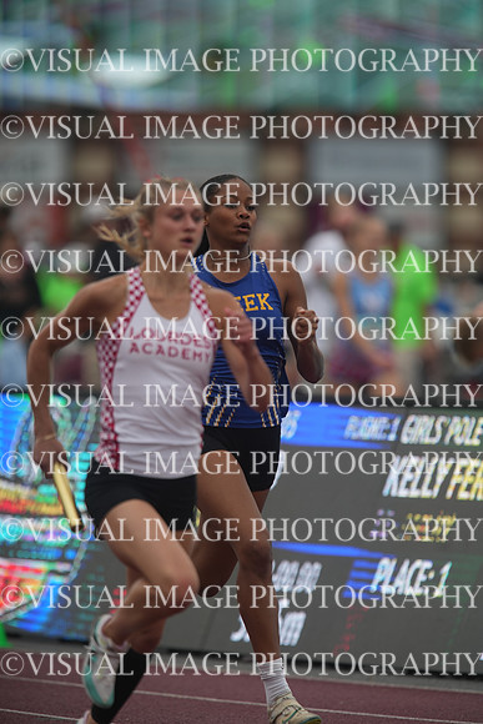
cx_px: 242
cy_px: 362
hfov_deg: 3.3
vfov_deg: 4.9
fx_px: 8447
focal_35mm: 420
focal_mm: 420
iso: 400
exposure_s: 1/2000
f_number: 4
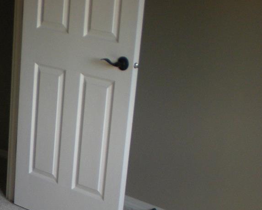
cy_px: 241
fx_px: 753
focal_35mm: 97
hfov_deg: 19.2
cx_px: 3
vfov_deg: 15.4
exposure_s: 1/65.3
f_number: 3.1
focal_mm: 6.3
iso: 148
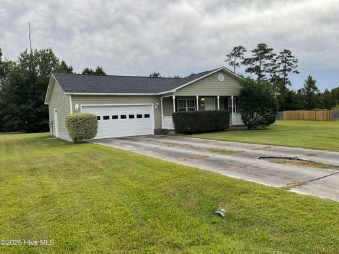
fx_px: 284
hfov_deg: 61.7
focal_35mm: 29
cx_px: 170
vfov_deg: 48.2
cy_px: 127
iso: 16
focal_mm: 3
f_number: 1.8
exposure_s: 1/1848
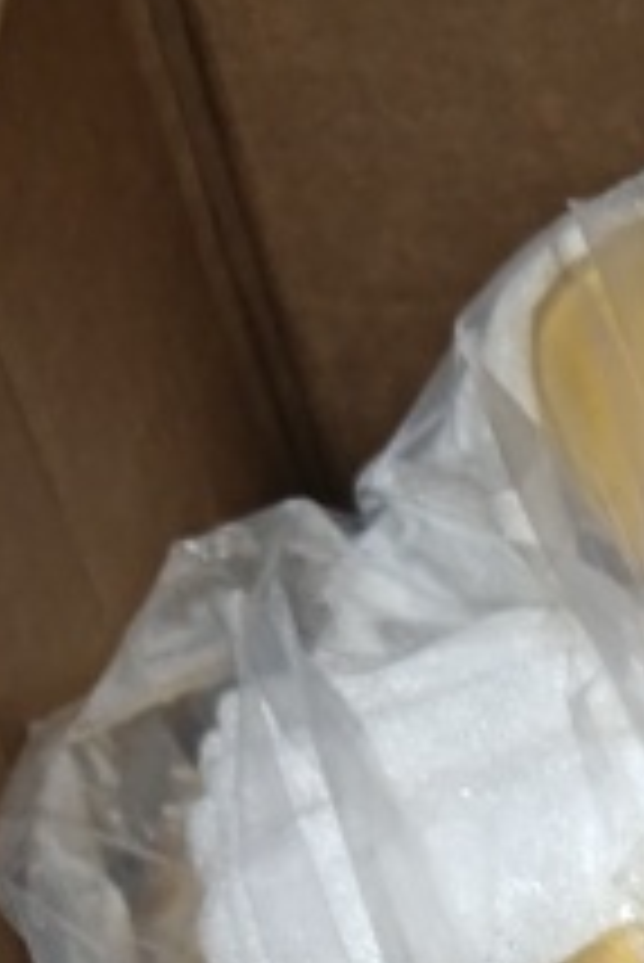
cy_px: 1953
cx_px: 1500
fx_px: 3750
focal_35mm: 140
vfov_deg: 12.7
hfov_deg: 8.9
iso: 871
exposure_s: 1/33.3
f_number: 1.8
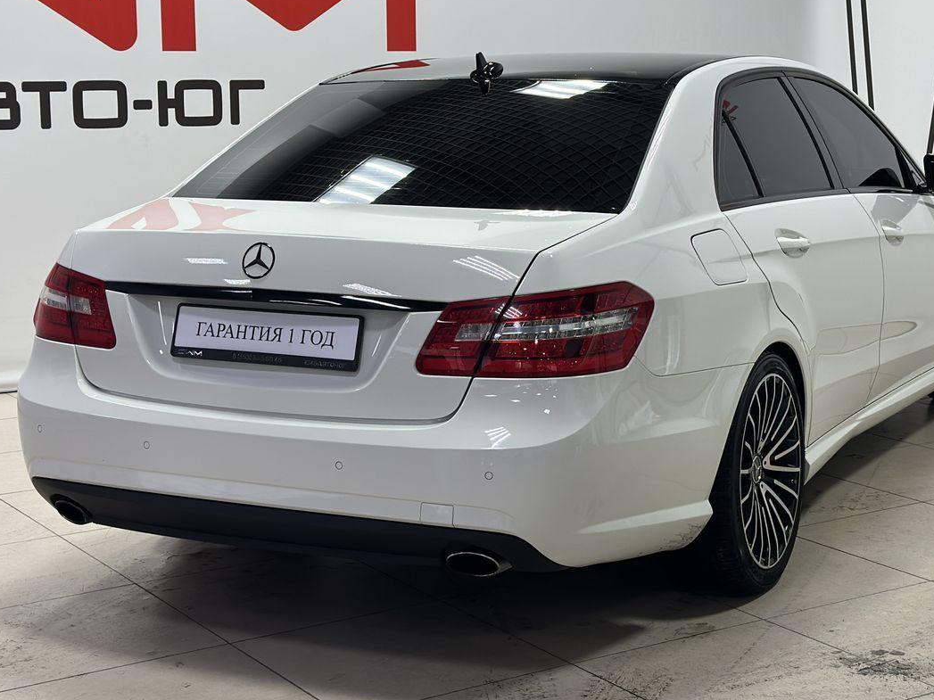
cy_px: 276
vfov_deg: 22.2
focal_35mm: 66
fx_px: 1781
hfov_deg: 29.4
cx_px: 502
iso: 64
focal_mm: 6.86
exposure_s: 1/100
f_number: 1.78
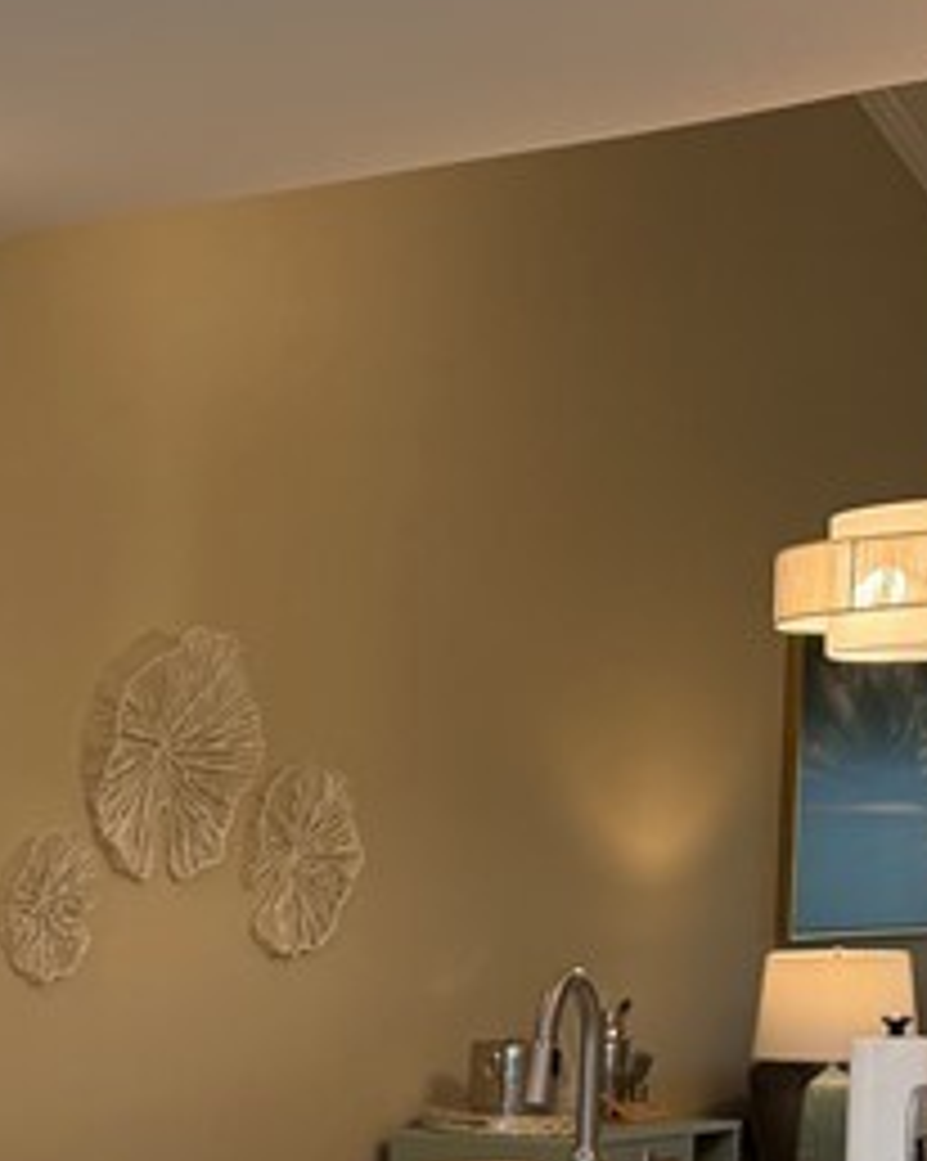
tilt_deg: -6.0
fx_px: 3193
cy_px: 1233
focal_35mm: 93
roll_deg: +0.6
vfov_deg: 19.8
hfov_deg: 14.7
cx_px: -662
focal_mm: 6.76
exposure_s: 1/151
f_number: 1.78
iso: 125
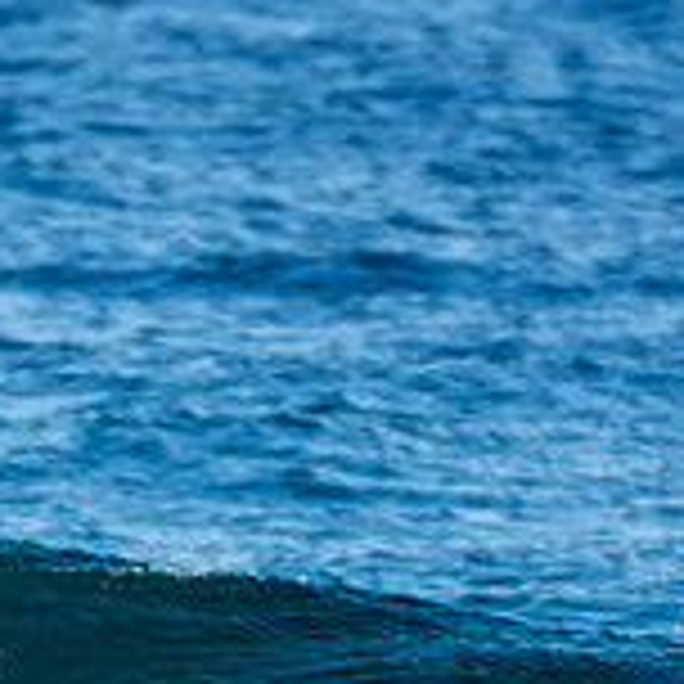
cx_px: -328
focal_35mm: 2437
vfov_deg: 0.7
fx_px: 54480
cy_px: 794
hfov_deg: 0.7
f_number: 5.6
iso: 200
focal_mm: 500
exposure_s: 1/500
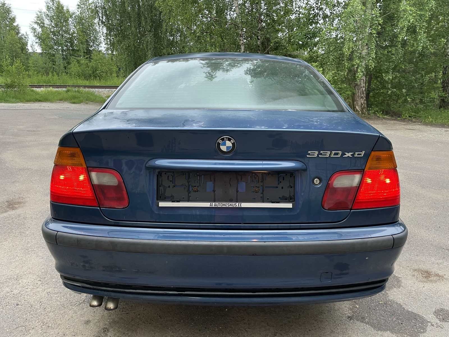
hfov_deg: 67.3
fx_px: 337
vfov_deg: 53.1
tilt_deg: -13.4
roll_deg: -1.3
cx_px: 224
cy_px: 168
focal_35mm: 26
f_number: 1.6
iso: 160
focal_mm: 4.2
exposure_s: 1/60
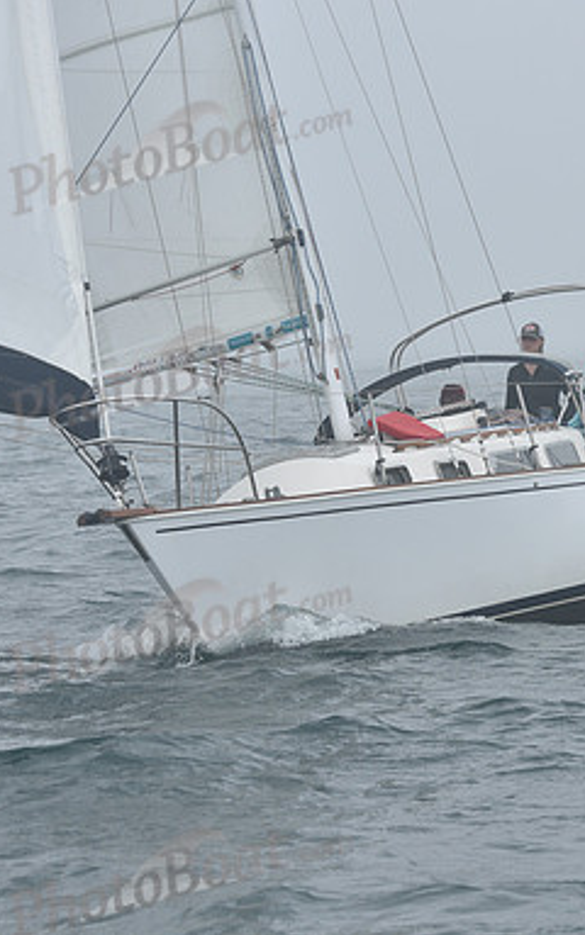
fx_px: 3928
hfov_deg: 8.5
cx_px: 480
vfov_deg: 13.6
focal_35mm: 154
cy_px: 469
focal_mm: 100
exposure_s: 1/800
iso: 250
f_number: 10
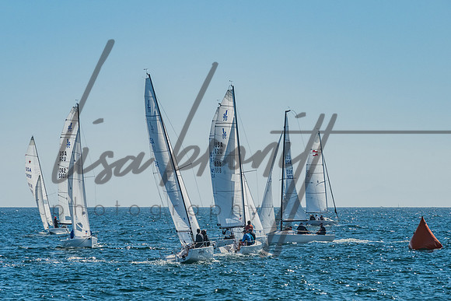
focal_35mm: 279
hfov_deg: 7.4
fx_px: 3502
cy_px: 142
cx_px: 195
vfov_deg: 4.9
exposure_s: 1/640
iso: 400
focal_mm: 200
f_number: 10
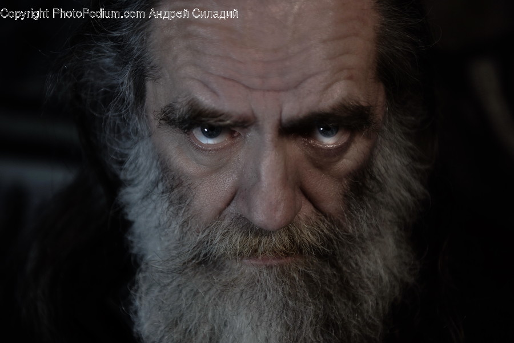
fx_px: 886
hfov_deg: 32.4
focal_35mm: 62
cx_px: 257
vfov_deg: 21.9
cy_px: 172
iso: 1600
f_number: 2.8
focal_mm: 62
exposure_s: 1/500
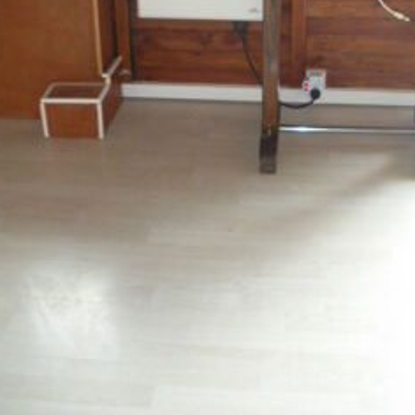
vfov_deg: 29.4
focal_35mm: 56
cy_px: 45
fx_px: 760
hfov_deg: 30.4
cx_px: 271
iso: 400
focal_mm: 6.3
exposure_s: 1/30
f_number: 3.5
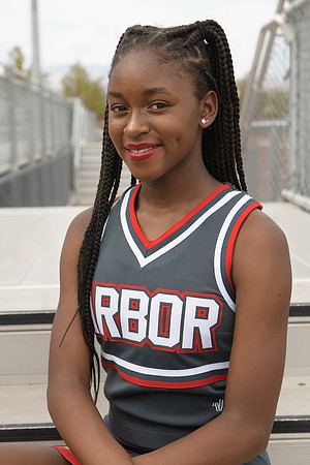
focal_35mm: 70
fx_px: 904
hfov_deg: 19.5
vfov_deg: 28.8
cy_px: 232
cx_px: 155
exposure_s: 1/1250
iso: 800
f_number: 5.6
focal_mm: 70
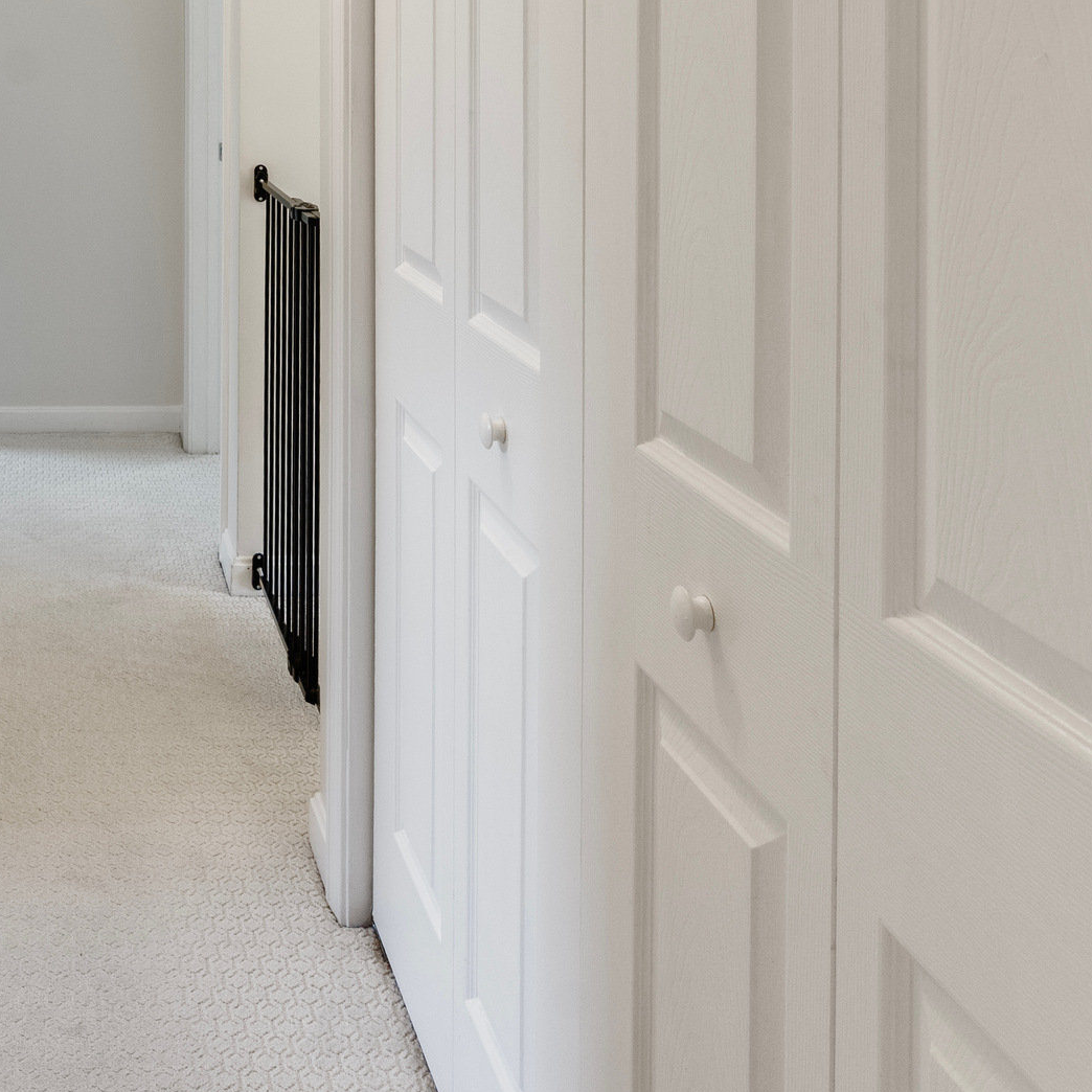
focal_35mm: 36
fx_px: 1303
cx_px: 36
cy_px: 74
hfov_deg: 40.6
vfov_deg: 41.3
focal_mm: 14.6
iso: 800
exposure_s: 1/13
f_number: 8
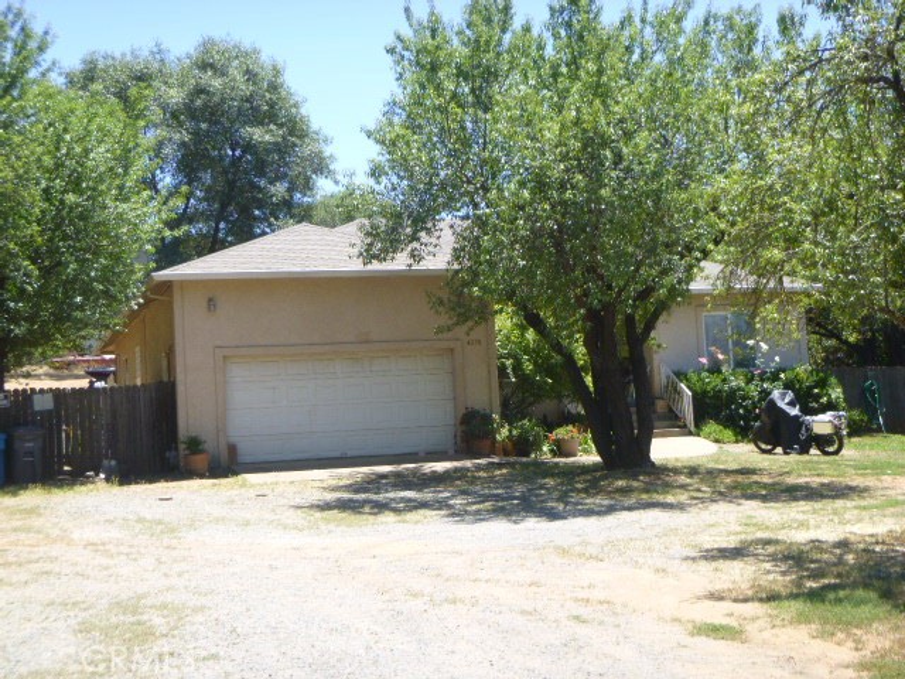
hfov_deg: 33.2
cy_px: 340
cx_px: 452
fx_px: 1516
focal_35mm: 58
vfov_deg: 25.2
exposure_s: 1/125
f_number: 5.1
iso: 100
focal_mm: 10.4
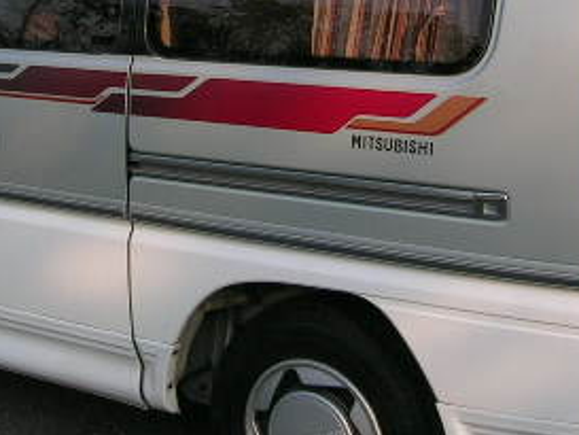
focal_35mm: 82
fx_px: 1372
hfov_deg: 23.8
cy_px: 66
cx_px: 229
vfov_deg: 17.8
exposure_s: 1/203
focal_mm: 5.4
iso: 50
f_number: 4.8
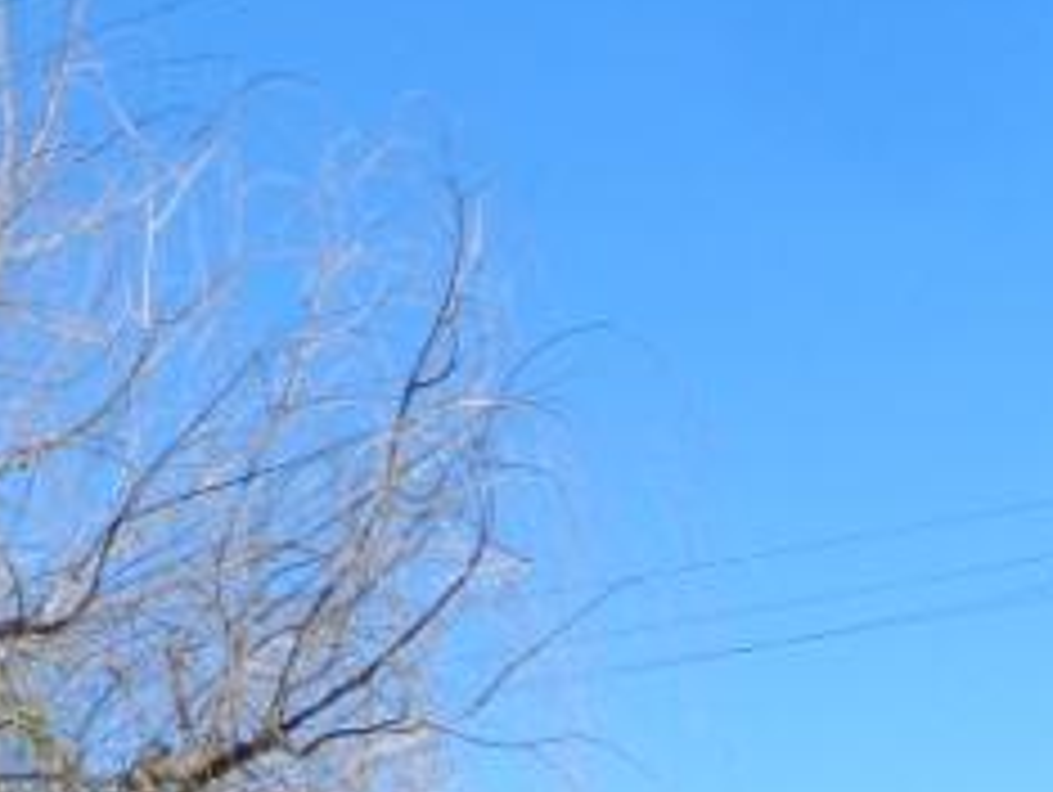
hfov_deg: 18.2
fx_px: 3197
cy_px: 1386
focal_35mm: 105
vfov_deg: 12.9
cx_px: -40
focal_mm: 4
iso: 80
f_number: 4.5
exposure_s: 1/350
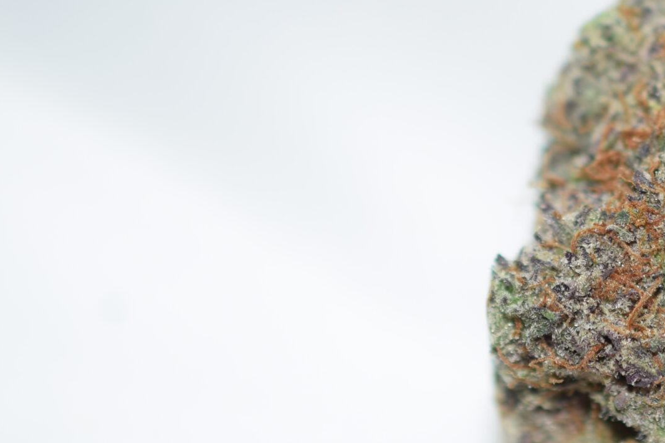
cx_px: 731
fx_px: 2659
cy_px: 307
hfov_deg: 13.9
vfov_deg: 9.5
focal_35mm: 144
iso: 100
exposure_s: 1/60
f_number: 3.2
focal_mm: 40
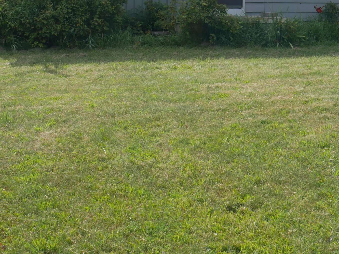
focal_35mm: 83
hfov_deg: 23.4
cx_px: 242
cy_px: -36
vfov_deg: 17.1
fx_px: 813
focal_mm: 18
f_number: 13
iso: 200
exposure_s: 1/160
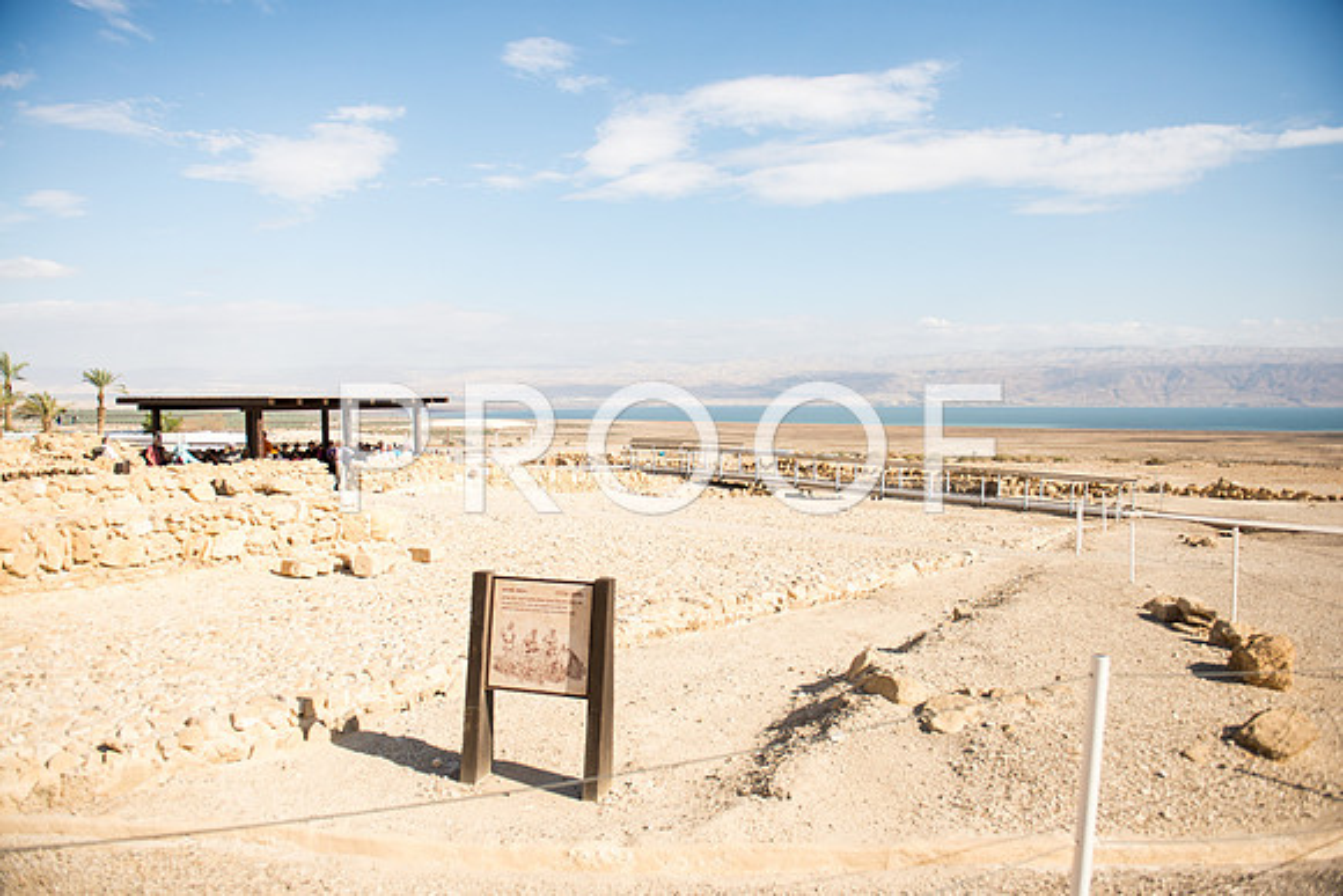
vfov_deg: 53.2
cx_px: 672
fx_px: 896
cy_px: 448
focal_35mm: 24
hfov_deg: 73.7
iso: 200
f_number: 2.8
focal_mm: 24
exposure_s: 1/4000
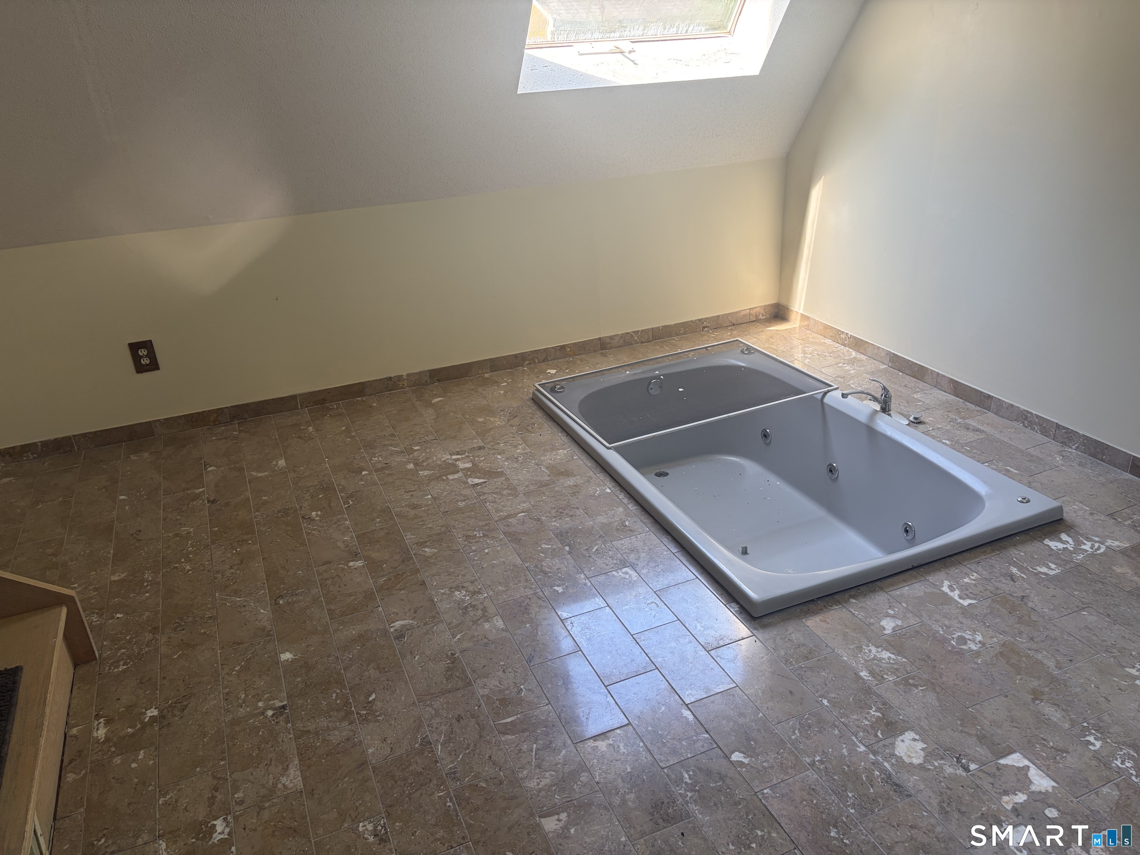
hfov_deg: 67.3
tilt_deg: -25.0
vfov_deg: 53.1
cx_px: 570
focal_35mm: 26
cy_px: 428
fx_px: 856
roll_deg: +3.6
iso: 80
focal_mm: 5.96
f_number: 1.6
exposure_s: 1/122
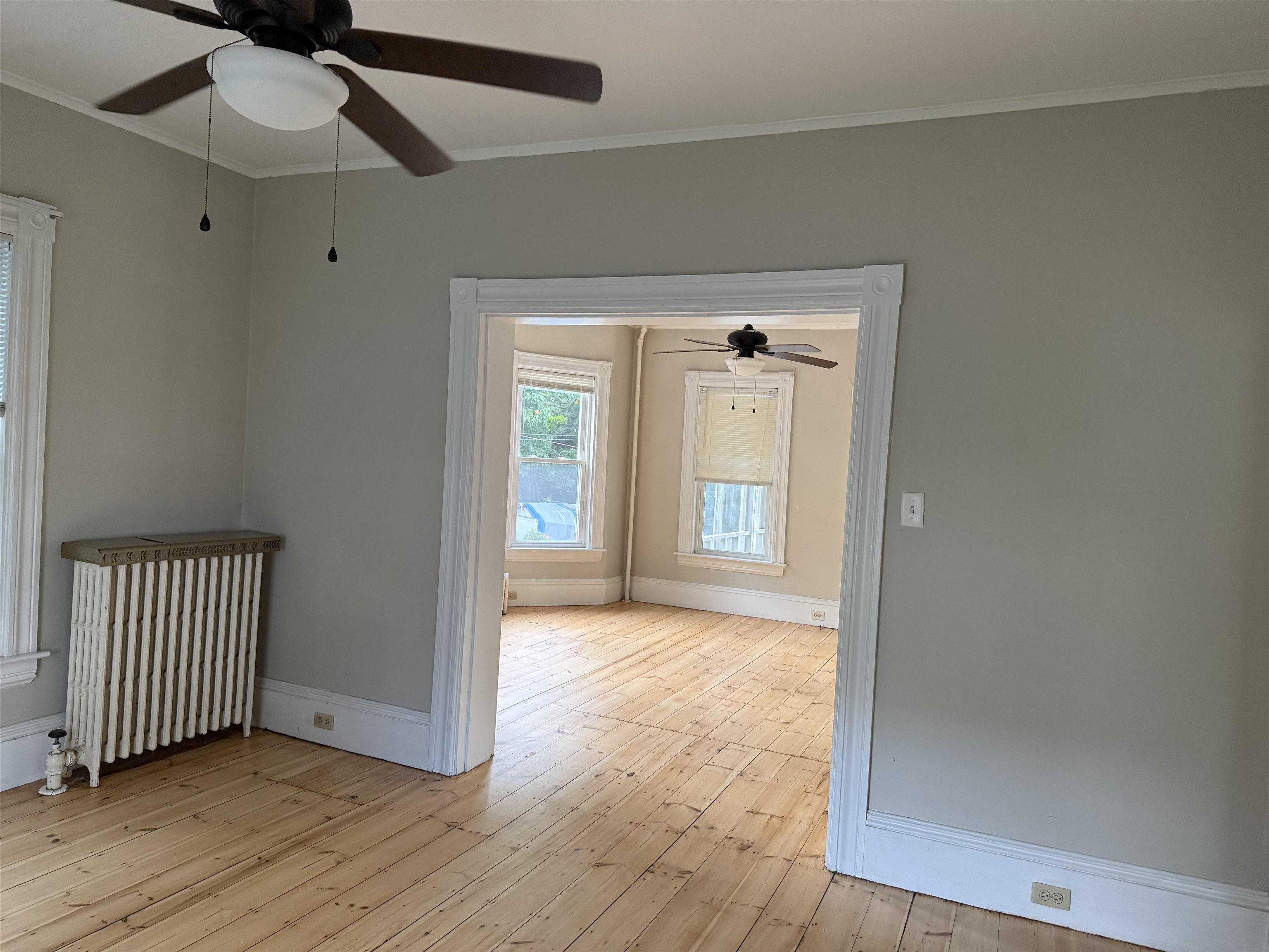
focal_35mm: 24
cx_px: 634
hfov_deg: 71.6
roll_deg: -3.2
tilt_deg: -0.8
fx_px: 880
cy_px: 476
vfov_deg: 56.8
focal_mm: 6.76
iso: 250
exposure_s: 1/60
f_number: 1.78
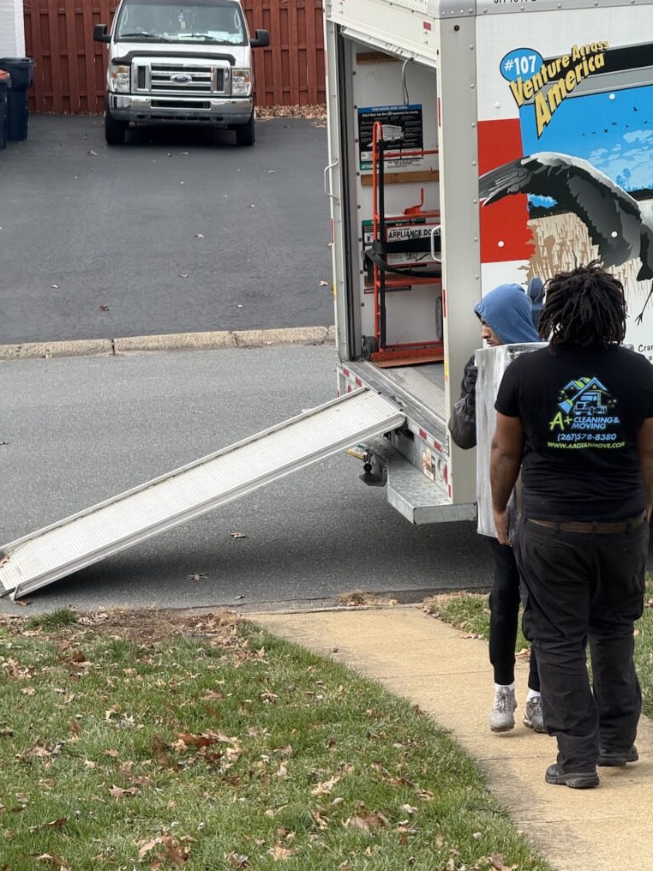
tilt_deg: -9.2
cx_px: 326
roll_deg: +1.6
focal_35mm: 121
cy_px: 435
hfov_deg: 12.2
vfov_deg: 16.3
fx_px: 3043
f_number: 2.8
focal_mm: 15.66
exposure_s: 1/358
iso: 50
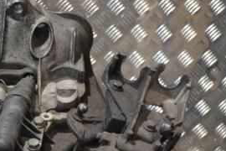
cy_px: 152
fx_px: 502
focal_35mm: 80
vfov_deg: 16.7
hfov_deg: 24.4
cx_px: 7
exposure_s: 1/100
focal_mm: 24
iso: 3200
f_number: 5
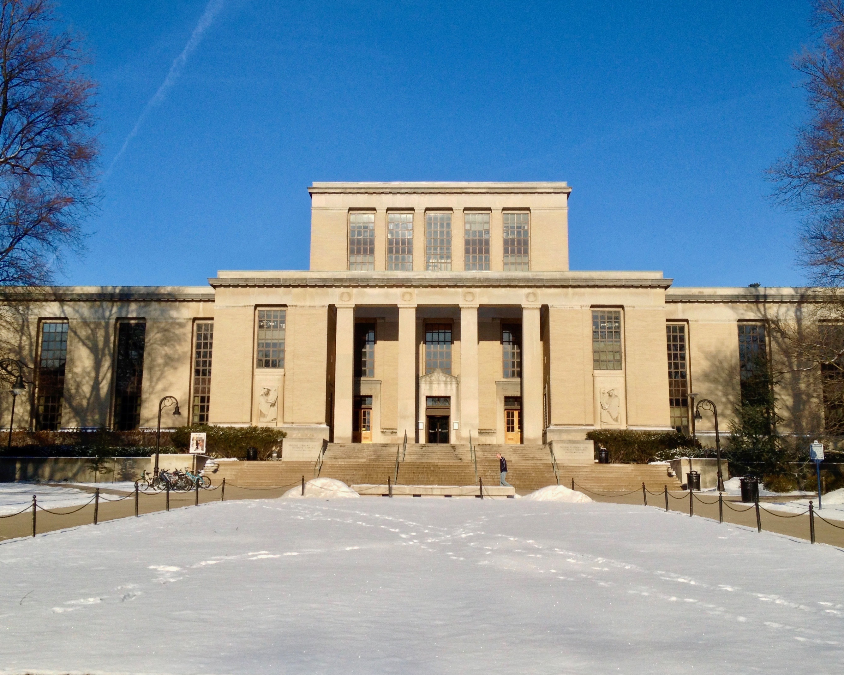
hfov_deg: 44.8
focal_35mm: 41
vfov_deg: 36.5
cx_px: 410
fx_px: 1024
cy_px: 334
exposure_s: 1/2304
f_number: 2.4
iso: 50
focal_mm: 4.28
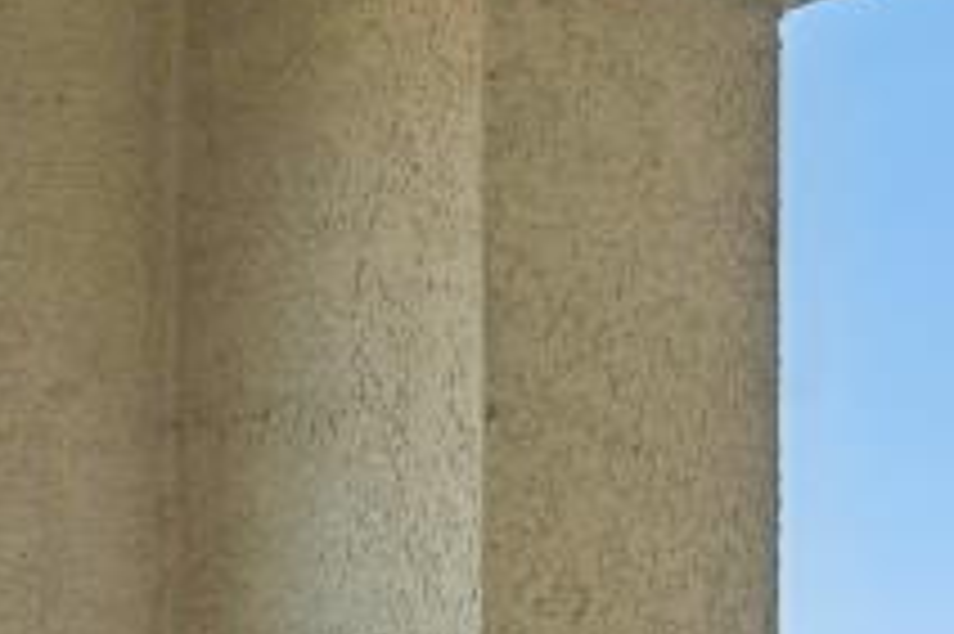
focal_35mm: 99
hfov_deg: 20.5
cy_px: 1255
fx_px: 2621
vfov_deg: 12.3
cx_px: 306
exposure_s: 1/250
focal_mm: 14
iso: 250
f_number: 9
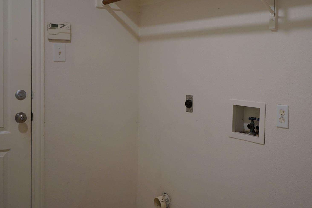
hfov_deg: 49.0
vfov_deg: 34.0
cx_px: 198
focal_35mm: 39
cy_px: 75
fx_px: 338
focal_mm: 28
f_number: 4
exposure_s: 1/160
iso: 1000
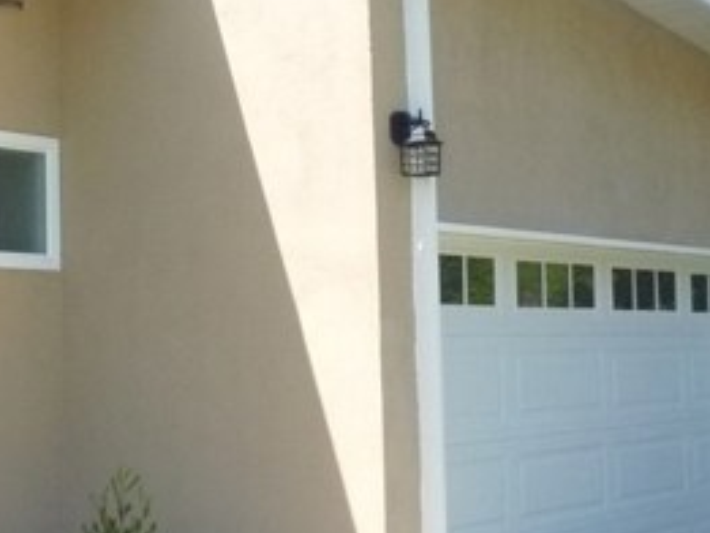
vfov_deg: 20.7
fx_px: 1457
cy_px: 250
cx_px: 41
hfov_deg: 26.3
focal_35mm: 71
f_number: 4.5
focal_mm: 5.2
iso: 400
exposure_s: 1/800
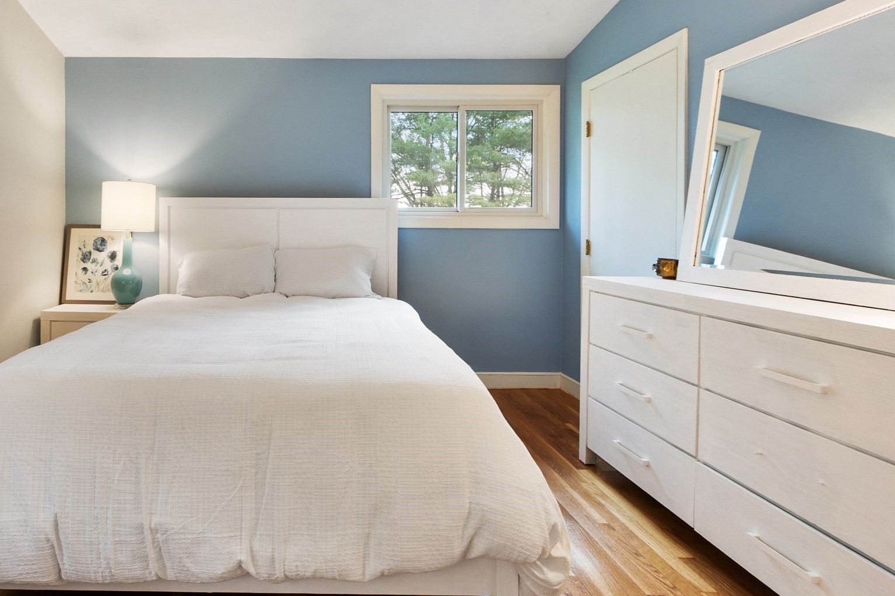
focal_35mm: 20
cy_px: 241
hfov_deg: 81.5
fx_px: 497
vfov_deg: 61.4
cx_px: 308
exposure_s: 1/4
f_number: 6.3
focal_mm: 10
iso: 800
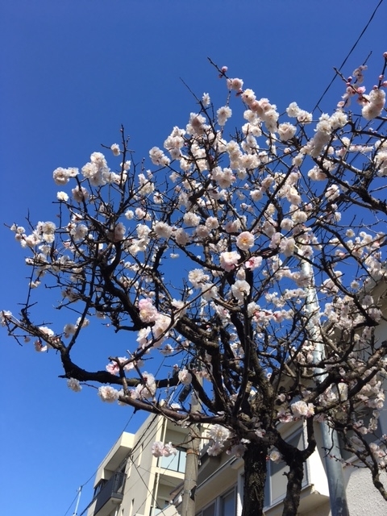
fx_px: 432
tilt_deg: +44.6
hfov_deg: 48.2
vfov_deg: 61.7
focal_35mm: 29
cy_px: 258
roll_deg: -3.0
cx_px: 194
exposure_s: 1/1326
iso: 25
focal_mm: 4.15
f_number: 2.2
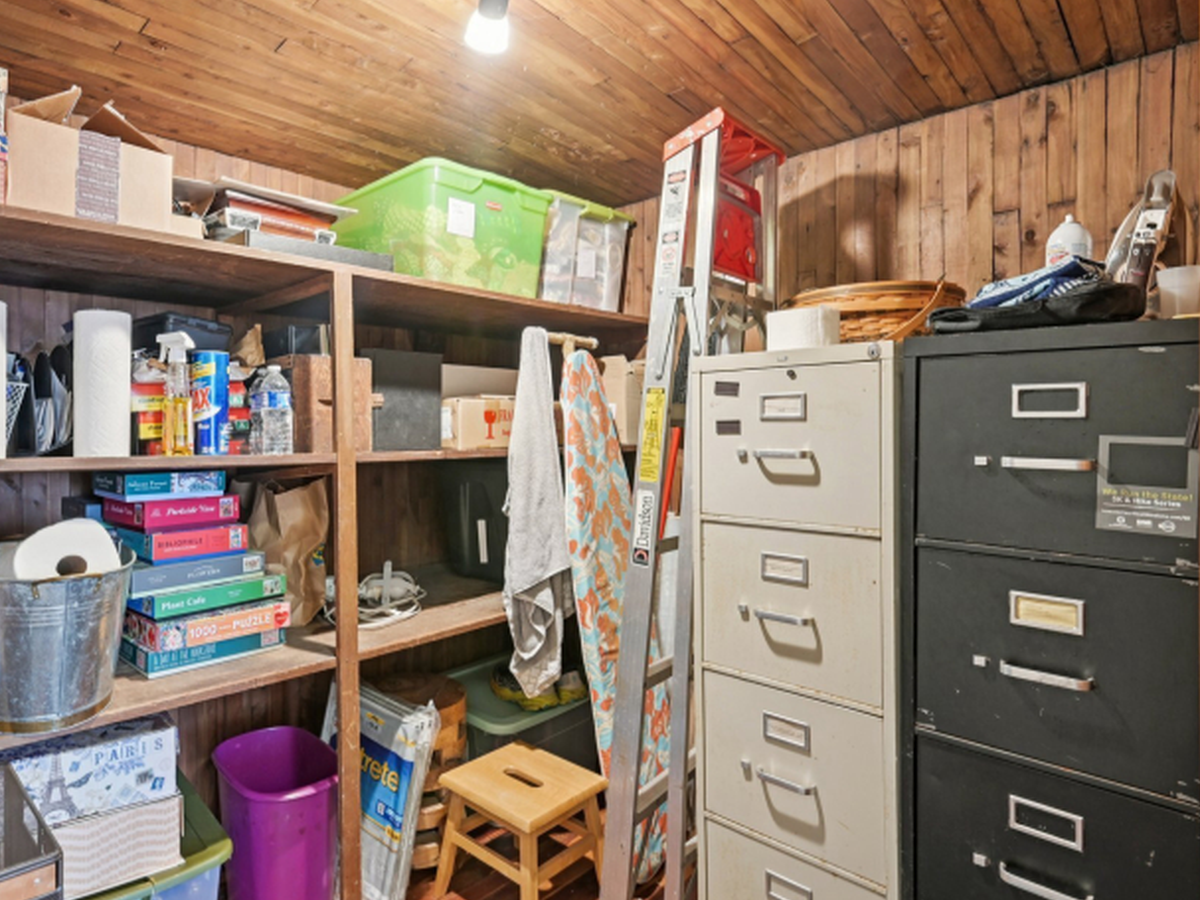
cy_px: 425
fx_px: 659
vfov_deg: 68.6
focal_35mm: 19
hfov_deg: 83.6
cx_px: 478
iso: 400
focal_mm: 16
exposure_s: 1/1.67
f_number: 8
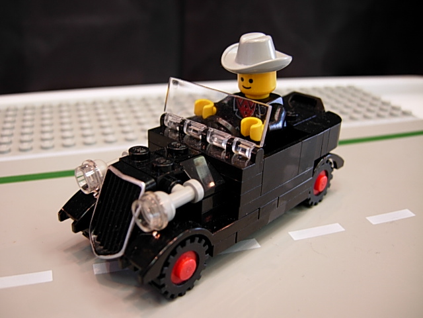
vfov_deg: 39.7
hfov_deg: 51.4
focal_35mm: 36
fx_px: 440
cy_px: 159
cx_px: 212
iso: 50
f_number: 2.7
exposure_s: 1/6.5
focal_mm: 7.5
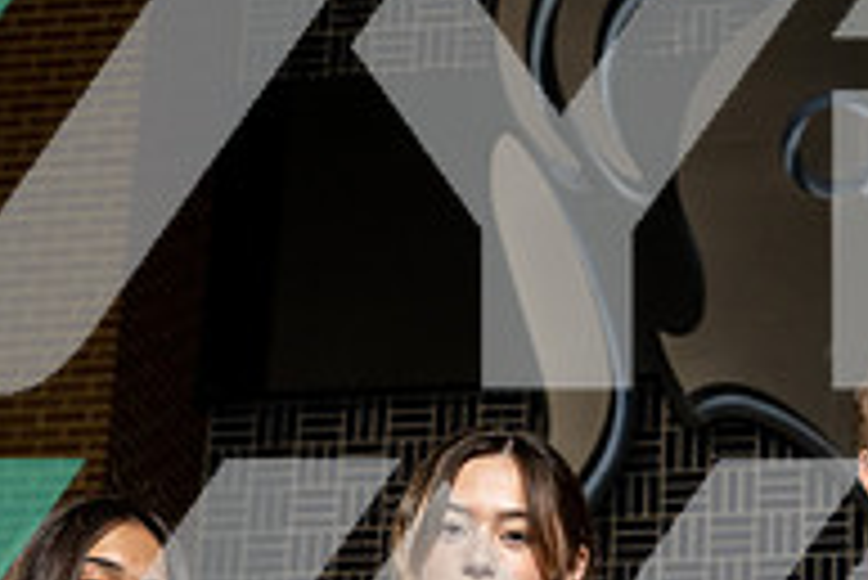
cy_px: 699
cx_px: 760
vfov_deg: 11.0
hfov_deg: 16.4
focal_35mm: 123
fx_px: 2968
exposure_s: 1/125
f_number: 5
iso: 800
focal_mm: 41
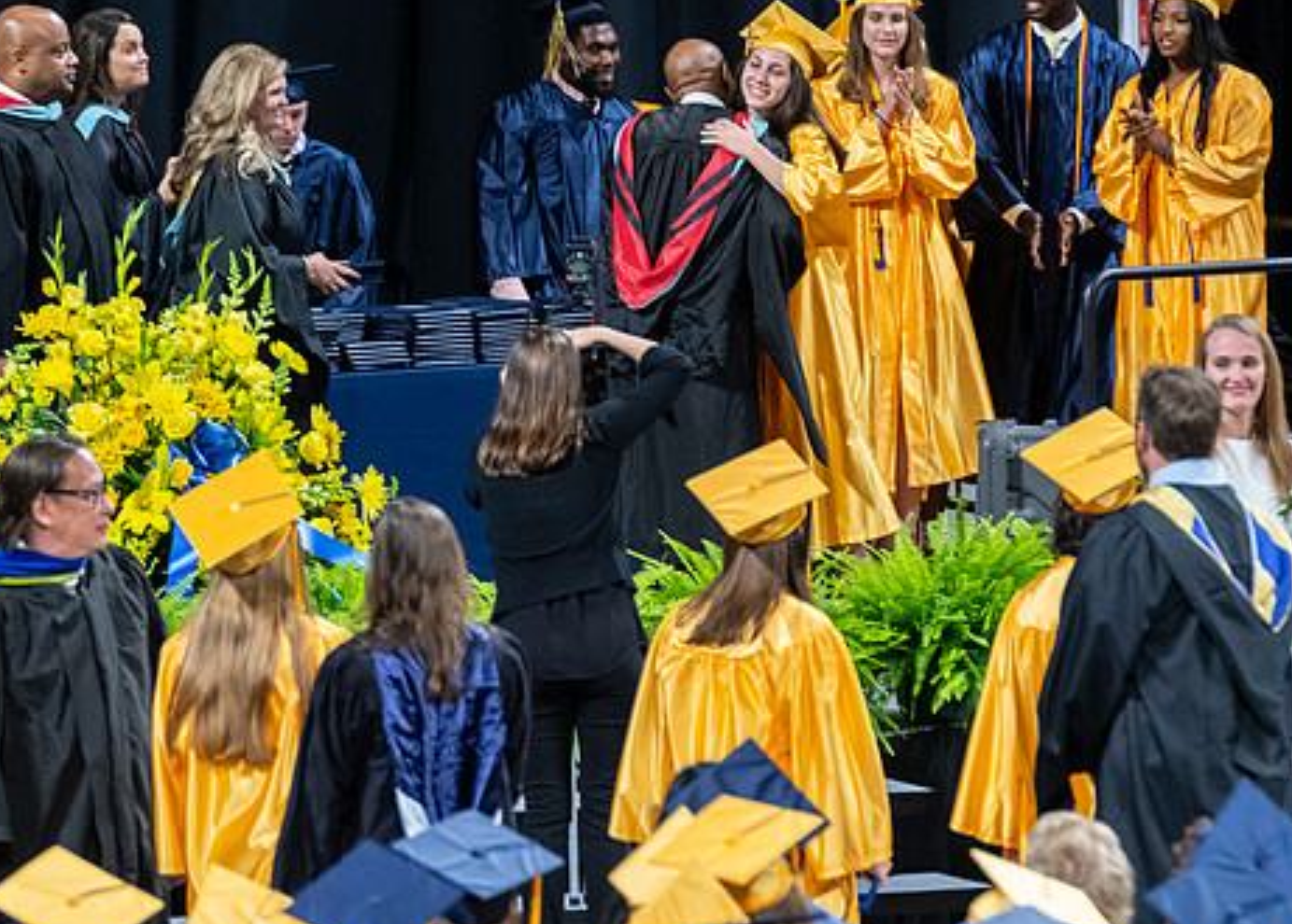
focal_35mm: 402
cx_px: 495
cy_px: 342
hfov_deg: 5.0
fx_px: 14762
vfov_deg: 3.6
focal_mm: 190
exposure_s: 1/200
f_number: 4
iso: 2000
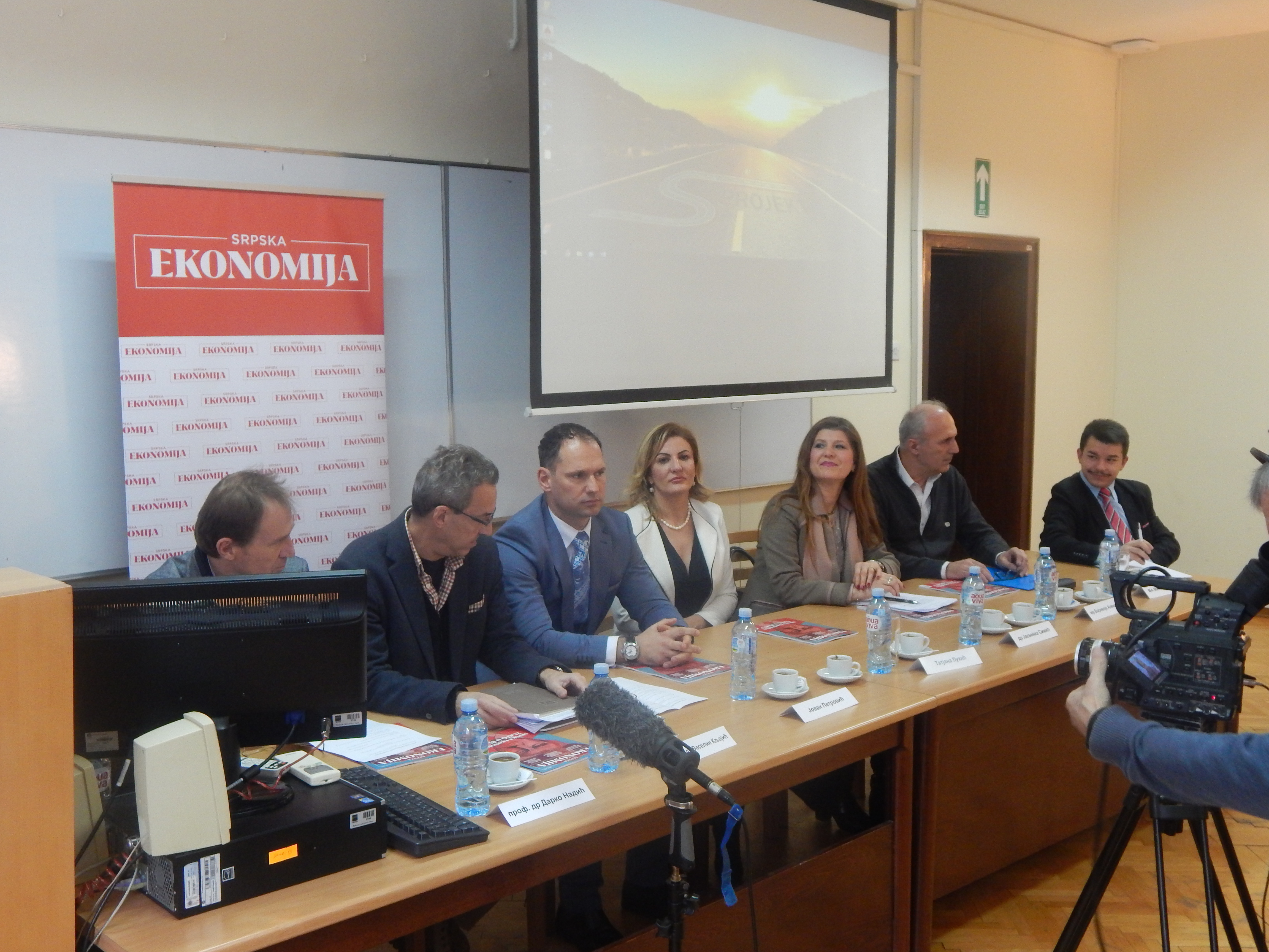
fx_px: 1393
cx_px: 634
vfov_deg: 37.7
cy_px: 476
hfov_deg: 49.0
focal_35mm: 38
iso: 400
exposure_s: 1/25
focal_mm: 6.8
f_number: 3.4
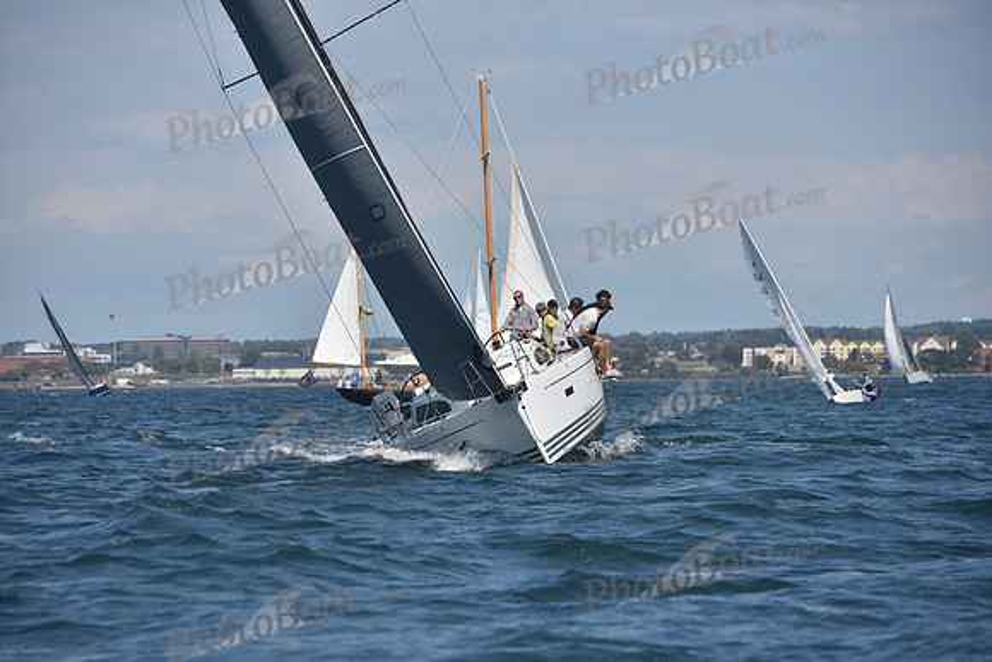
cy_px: 331
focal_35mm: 185
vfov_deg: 7.4
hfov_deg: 11.1
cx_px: 496
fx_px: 5099
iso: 250
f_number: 6.3
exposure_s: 1/1000
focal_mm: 185
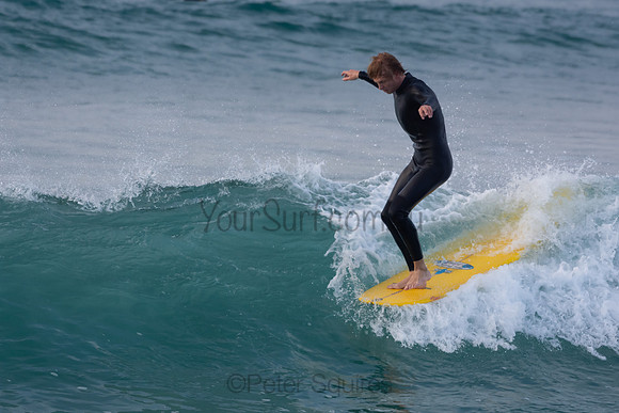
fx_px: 9029
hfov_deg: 3.9
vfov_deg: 2.6
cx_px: 310
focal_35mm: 525
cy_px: 206
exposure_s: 1/1000
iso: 640
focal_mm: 350
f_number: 5.6
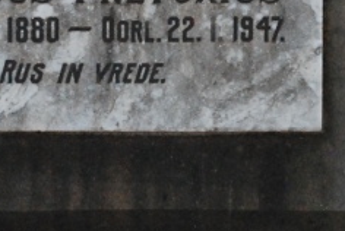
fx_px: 2370
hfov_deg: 8.3
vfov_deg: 5.6
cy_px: -8
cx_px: 73
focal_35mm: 247
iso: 1600
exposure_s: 1/500
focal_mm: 38
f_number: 5.3
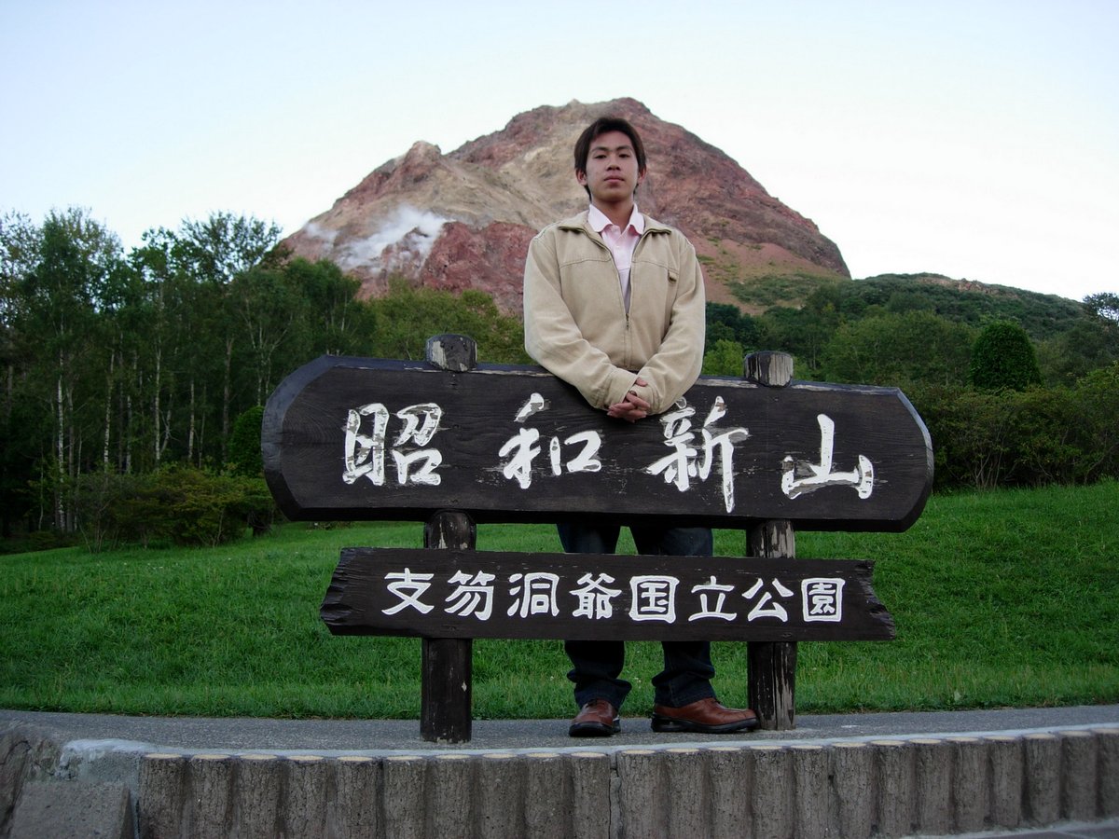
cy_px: 420
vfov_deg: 37.7
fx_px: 1228
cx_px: 560
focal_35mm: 38
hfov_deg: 49.0
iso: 64
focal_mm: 7.8
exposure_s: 1/166
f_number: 2.8
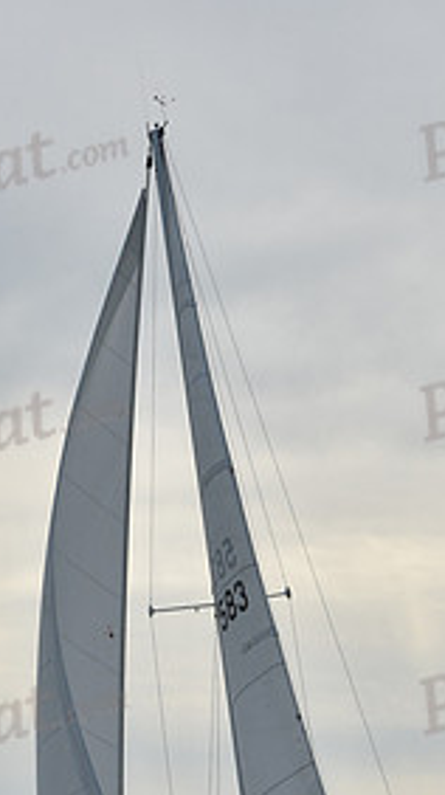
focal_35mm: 151
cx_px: 275
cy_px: 555
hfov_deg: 8.0
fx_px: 3177
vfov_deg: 14.2
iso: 320
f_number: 10
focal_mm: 70
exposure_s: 1/1000
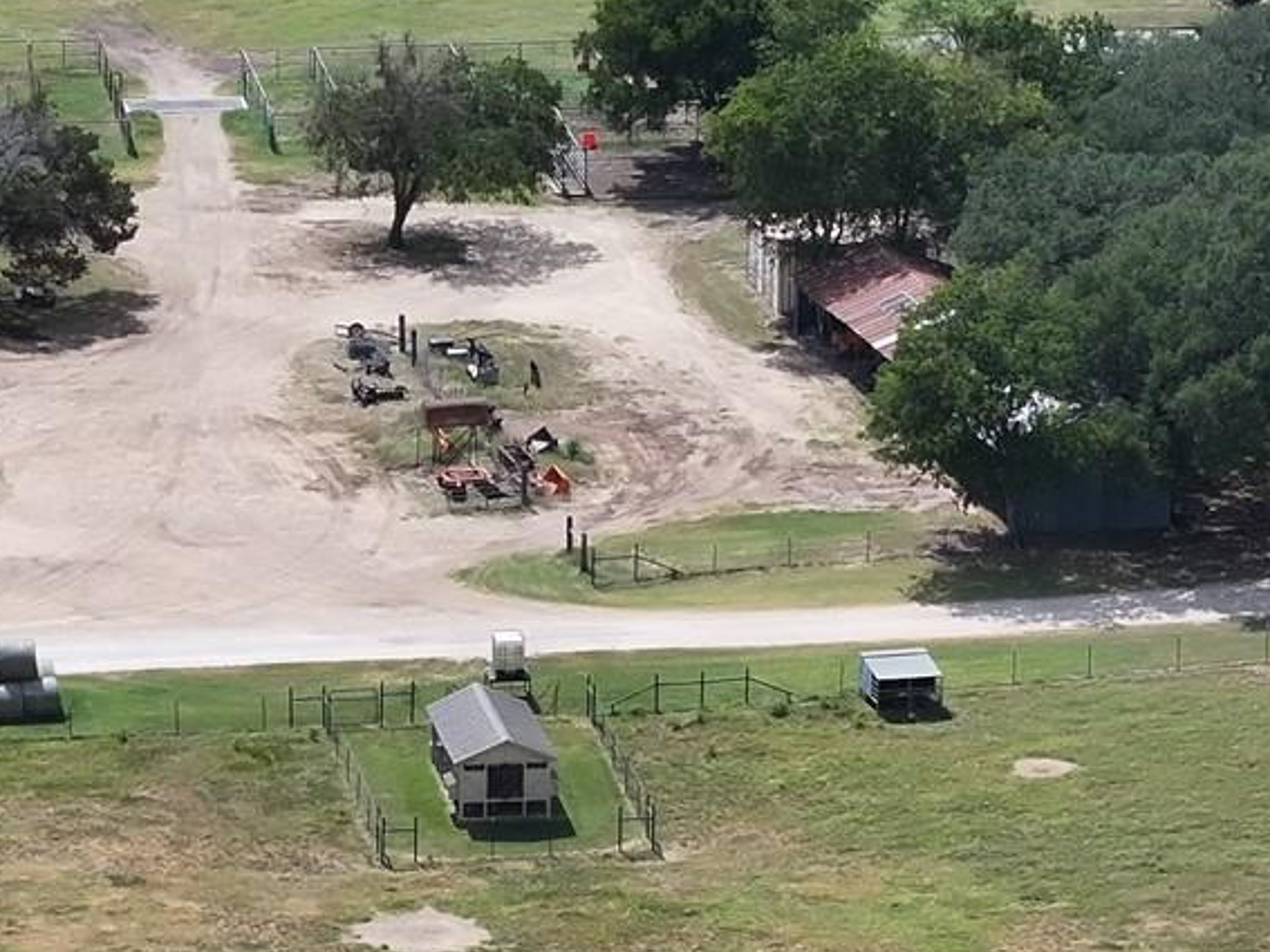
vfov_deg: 5.9
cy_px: 477
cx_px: -52
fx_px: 9280
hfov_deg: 7.8
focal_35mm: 253
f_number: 2.8
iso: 400
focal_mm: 19.35
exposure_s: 1/320
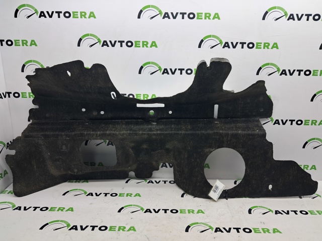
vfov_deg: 51.3
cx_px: 161
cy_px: 120
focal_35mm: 27
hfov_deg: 65.4
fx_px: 251
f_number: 1.8
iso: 50
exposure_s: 1/50
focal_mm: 4
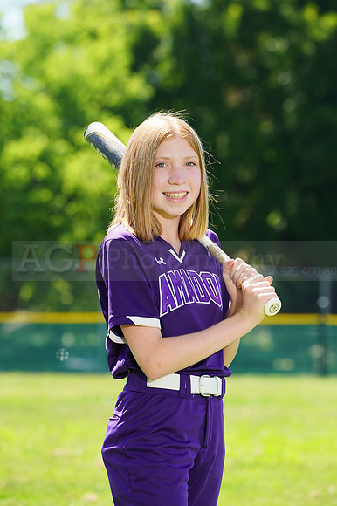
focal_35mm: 300
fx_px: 4217
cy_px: 253
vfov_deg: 6.9
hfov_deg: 4.6
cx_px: 168
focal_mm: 300
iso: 200
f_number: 10
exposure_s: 1/160
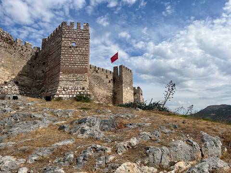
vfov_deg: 53.1
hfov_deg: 67.3
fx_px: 174
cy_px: 86
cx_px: 116
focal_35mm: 26
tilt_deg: +13.9
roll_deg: +0.4
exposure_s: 1/6173
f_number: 1.6
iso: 50
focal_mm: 5.1
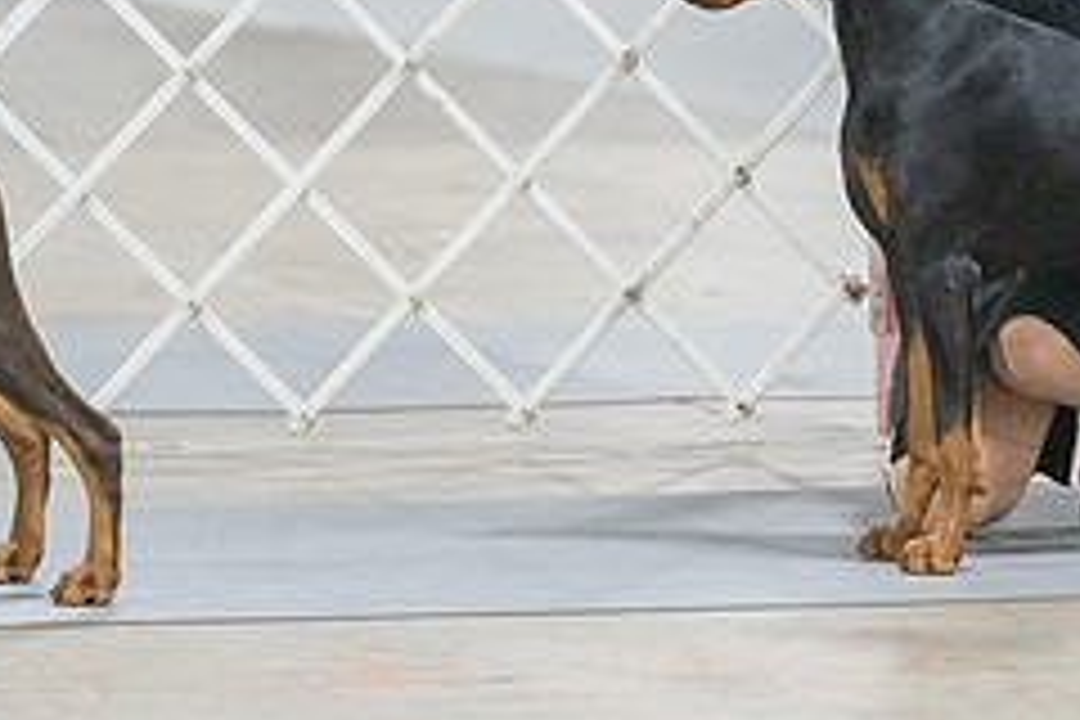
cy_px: -128
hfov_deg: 4.8
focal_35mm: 433
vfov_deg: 3.2
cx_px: 882
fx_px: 12989
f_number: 3.2
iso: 12800
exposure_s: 1/400
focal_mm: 179
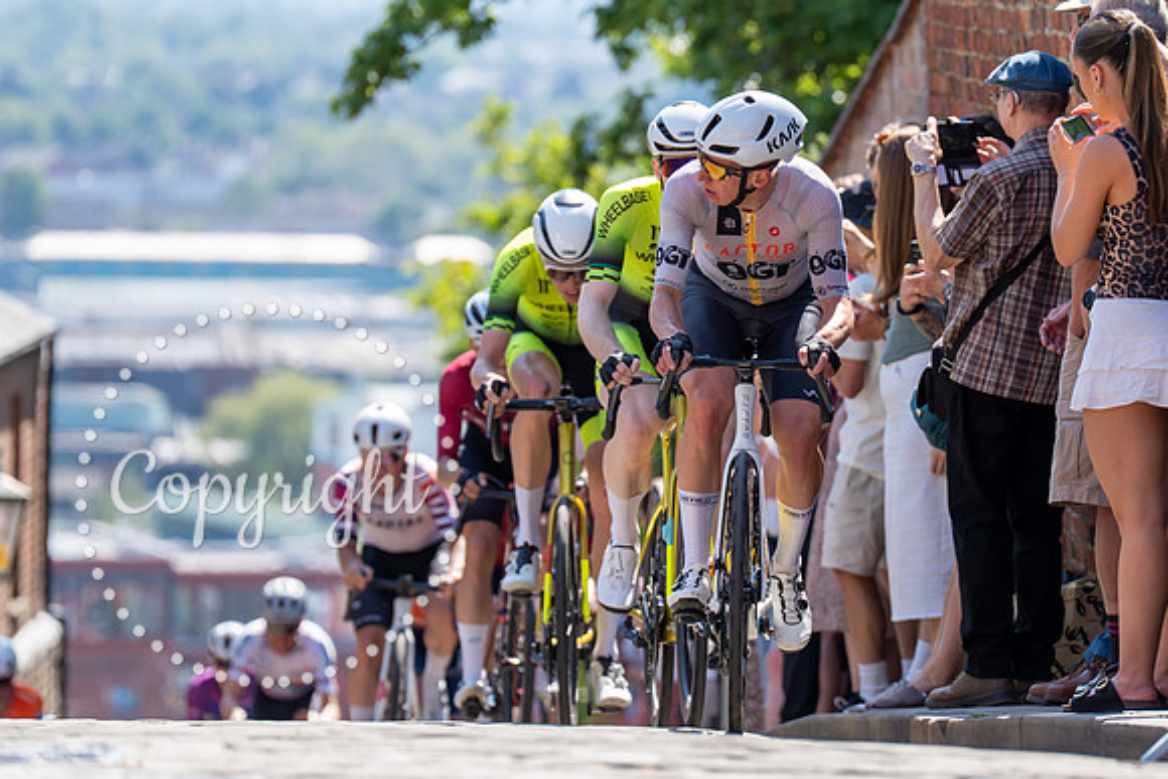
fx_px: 9345
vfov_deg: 4.8
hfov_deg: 7.1
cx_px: 776
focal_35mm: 288
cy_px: 305
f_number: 3.5
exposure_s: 1/1000
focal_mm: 200
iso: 200
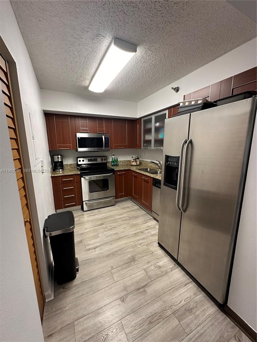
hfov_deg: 85.7
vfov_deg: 102.1
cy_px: 171
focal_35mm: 14
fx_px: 139
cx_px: 128
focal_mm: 2.22
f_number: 2.2
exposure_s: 1/120
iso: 250
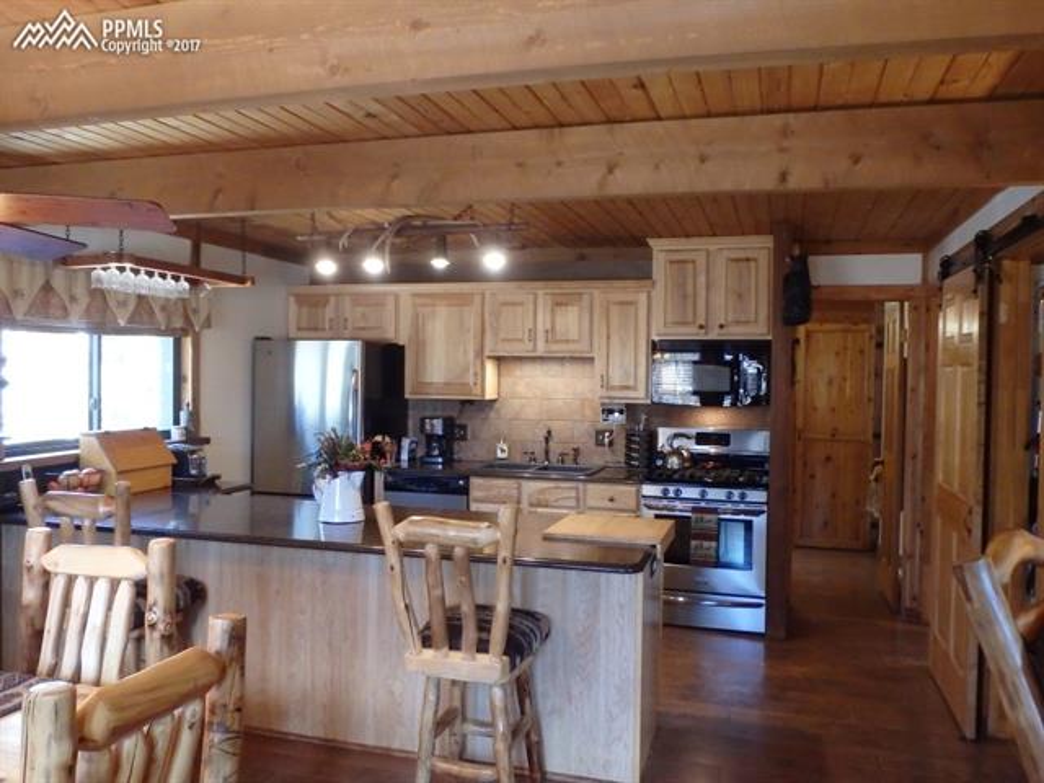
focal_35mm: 28
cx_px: 522
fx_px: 844
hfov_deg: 63.4
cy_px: 392
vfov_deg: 49.7
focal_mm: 5
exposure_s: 1/30
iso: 800
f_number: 3.9
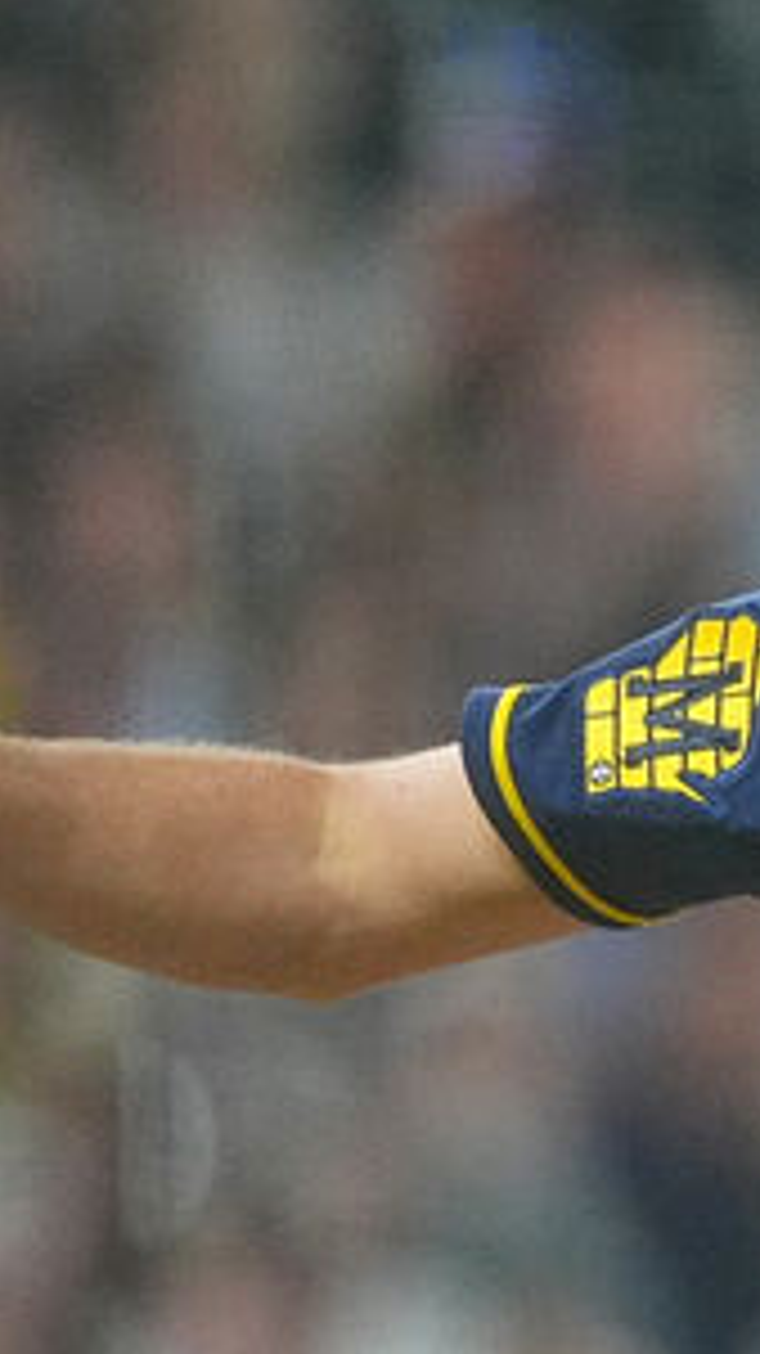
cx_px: 1399
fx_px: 76740
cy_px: 1093
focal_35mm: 2139
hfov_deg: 0.6
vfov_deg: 1.0
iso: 6400
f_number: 4
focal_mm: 600
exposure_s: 1/2000
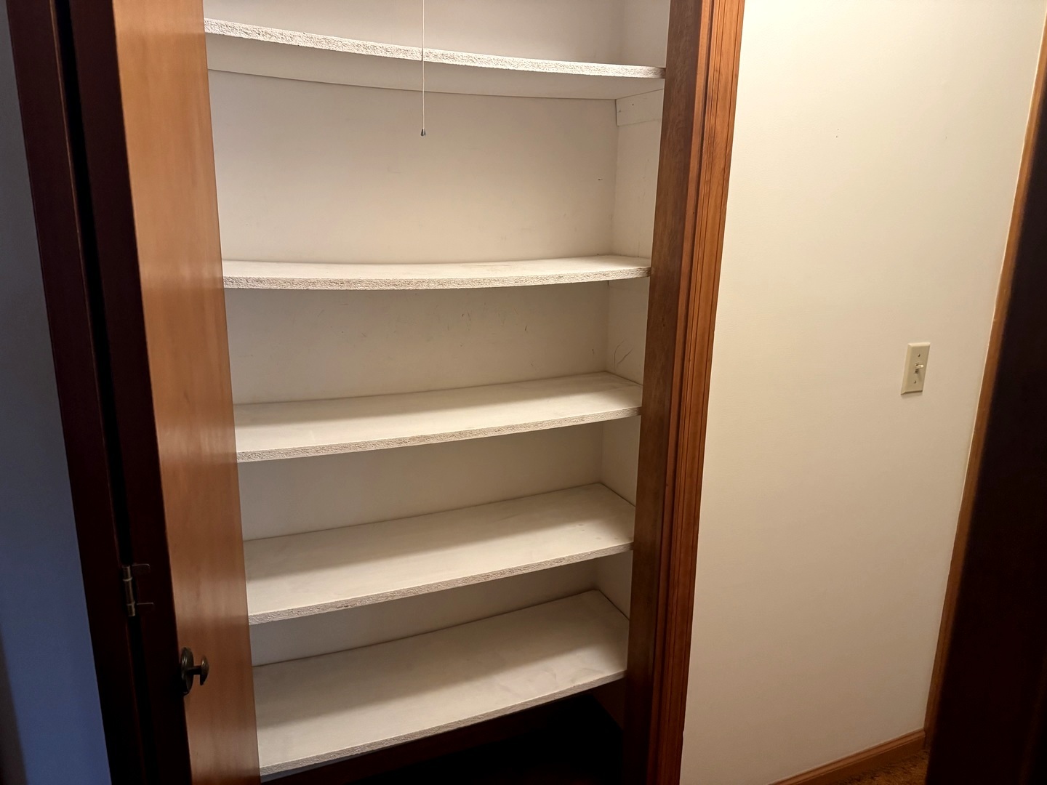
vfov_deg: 56.8
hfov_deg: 71.6
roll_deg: -1.1
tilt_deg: -14.5
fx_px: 726
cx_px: 524
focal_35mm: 24
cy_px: 392
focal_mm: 6.76
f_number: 1.78
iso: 500
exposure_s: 1/60
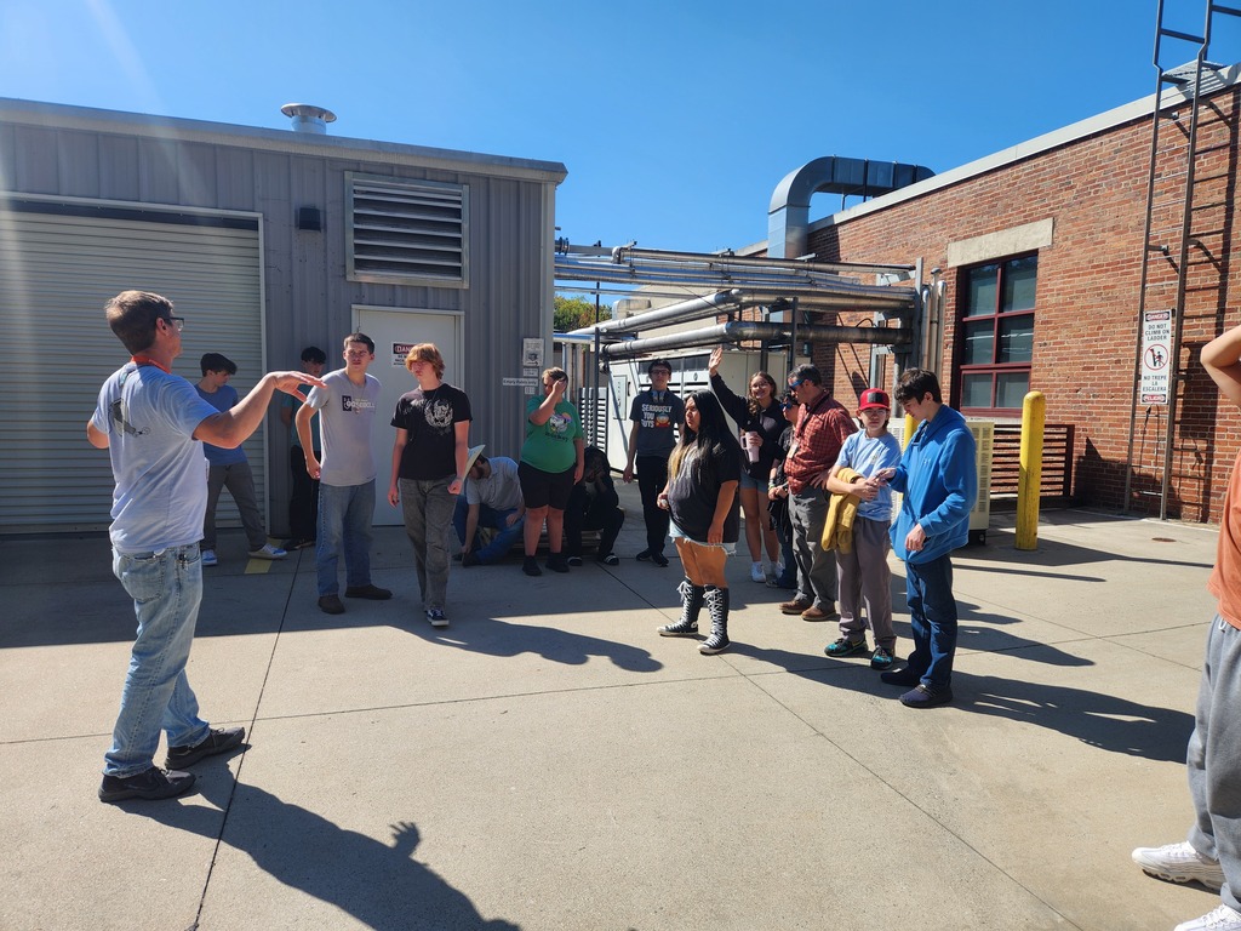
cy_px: 466
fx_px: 825
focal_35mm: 23
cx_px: 620
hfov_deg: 73.9
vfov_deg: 58.9
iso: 20
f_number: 1.8
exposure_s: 1/1208
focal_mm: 5.4
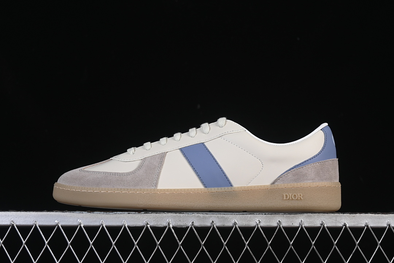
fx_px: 821
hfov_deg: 27.0
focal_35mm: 75
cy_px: 132
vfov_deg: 18.2
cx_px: 197
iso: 160
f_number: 8
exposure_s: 1/80
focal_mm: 50
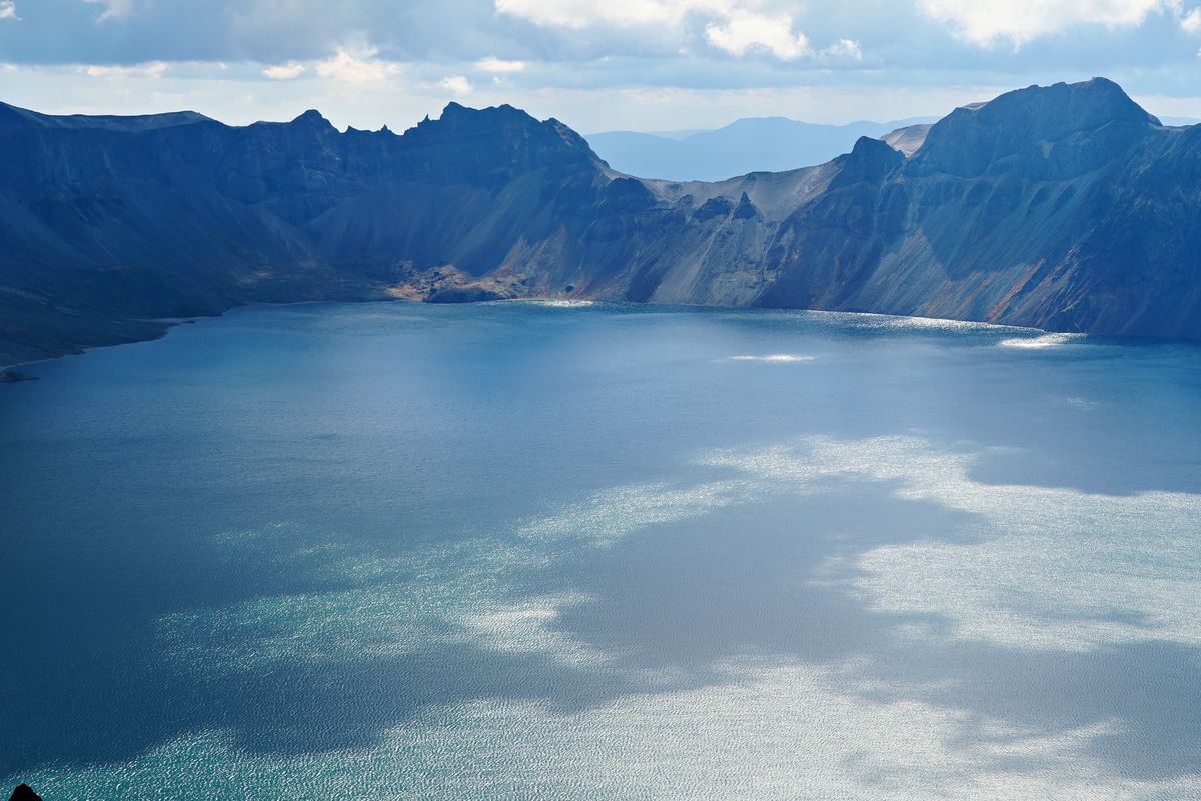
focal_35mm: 70
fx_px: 2352
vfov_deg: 19.3
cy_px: 400
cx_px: 600
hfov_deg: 28.6
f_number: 11
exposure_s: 1/200
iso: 100
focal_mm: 47
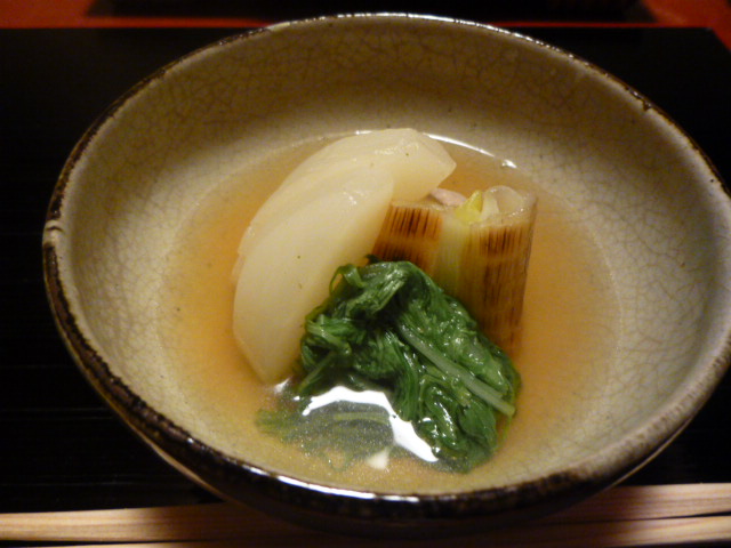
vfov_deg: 54.9
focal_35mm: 25
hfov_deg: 69.4
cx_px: 366
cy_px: 274
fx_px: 528
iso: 800
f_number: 3.1
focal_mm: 4.5
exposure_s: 1/8
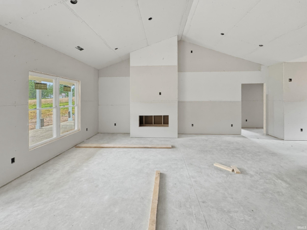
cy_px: 115
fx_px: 124
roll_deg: +0.0
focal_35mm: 14
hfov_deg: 102.1
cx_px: 154
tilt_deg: -6.9
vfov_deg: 85.7
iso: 400
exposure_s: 1/60
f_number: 2.2
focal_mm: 2.2
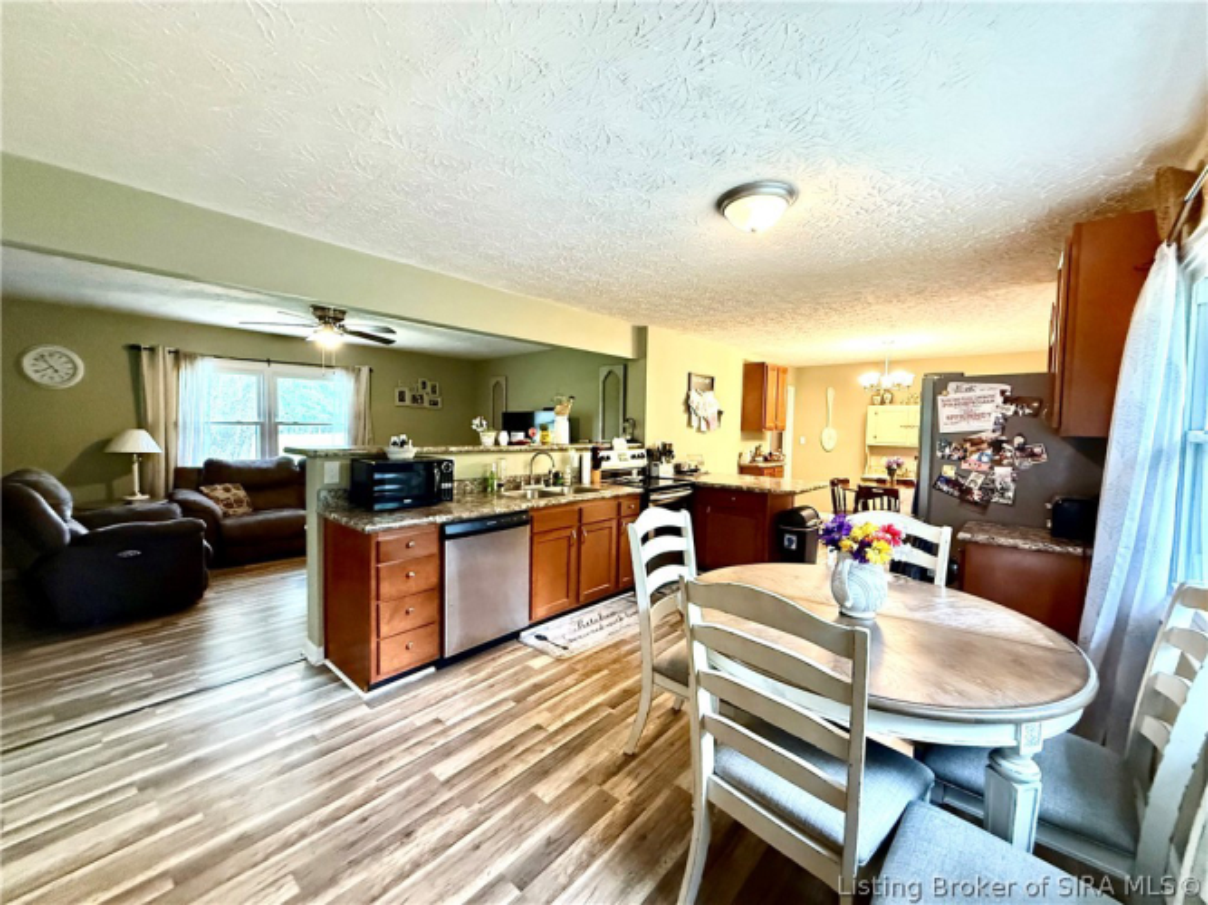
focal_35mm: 14
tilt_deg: -1.4
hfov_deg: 102.1
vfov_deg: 85.7
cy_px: 452
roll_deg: -0.2
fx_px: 488
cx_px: 604
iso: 640
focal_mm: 2.22
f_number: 2.2
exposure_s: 1/60
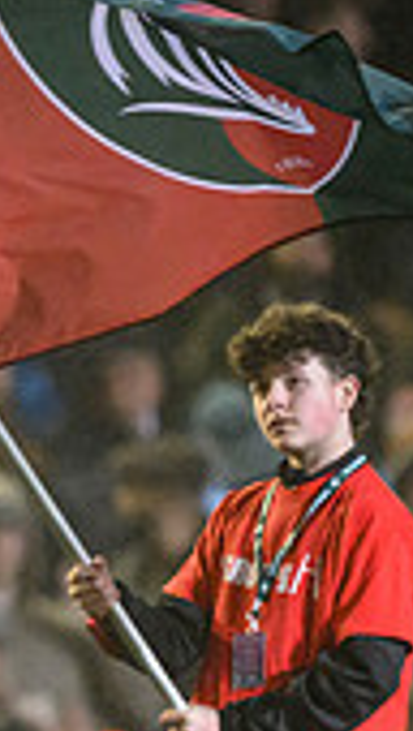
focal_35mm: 2256
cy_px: 762
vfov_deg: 1.0
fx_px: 43791
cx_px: -508
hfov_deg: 0.5
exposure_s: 1/800
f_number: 4
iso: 8000
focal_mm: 560
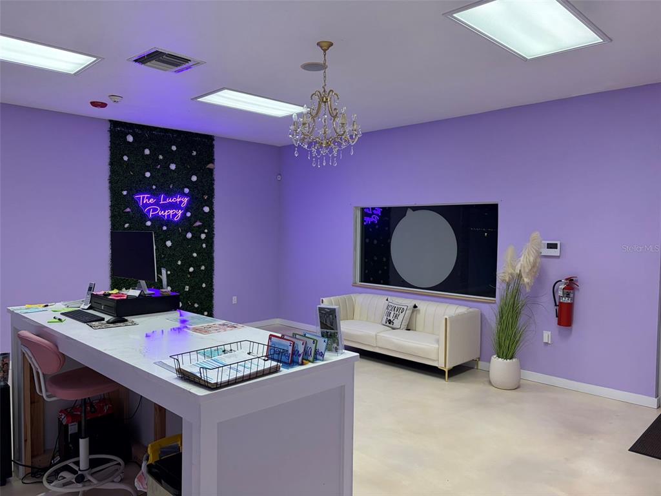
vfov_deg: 53.1
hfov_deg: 67.3
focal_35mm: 26
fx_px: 496
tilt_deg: -1.6
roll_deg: -0.5
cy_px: 248
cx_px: 330
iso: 125
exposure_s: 1/120
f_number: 1.6
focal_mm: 5.96
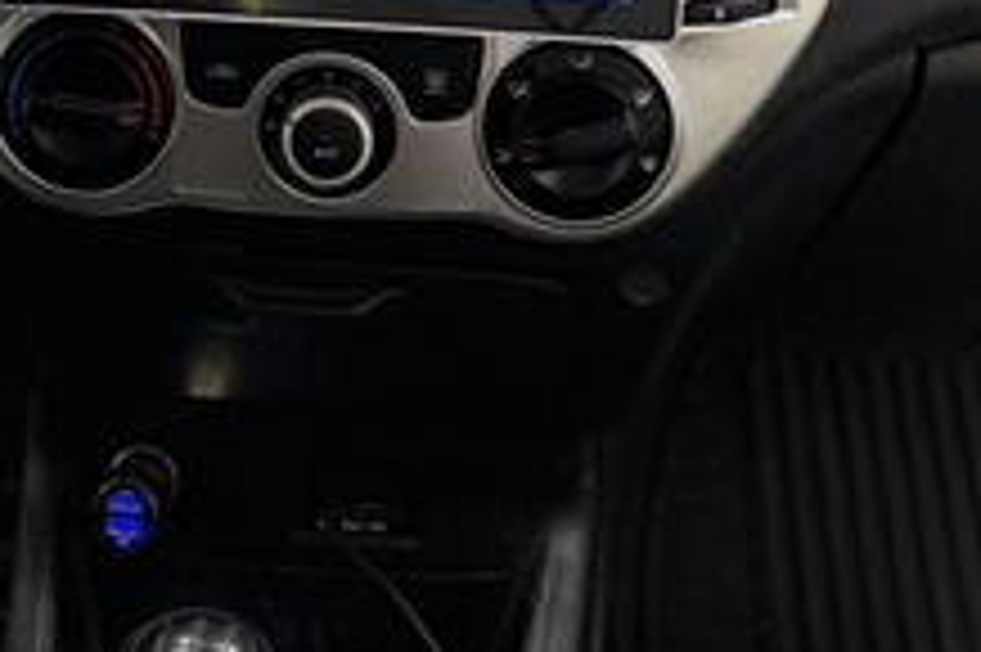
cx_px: 279
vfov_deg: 18.6
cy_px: -429
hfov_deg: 32.4
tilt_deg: -16.0
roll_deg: -0.8
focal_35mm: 61
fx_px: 1661
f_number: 1.78
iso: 400
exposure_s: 1/60
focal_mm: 6.76
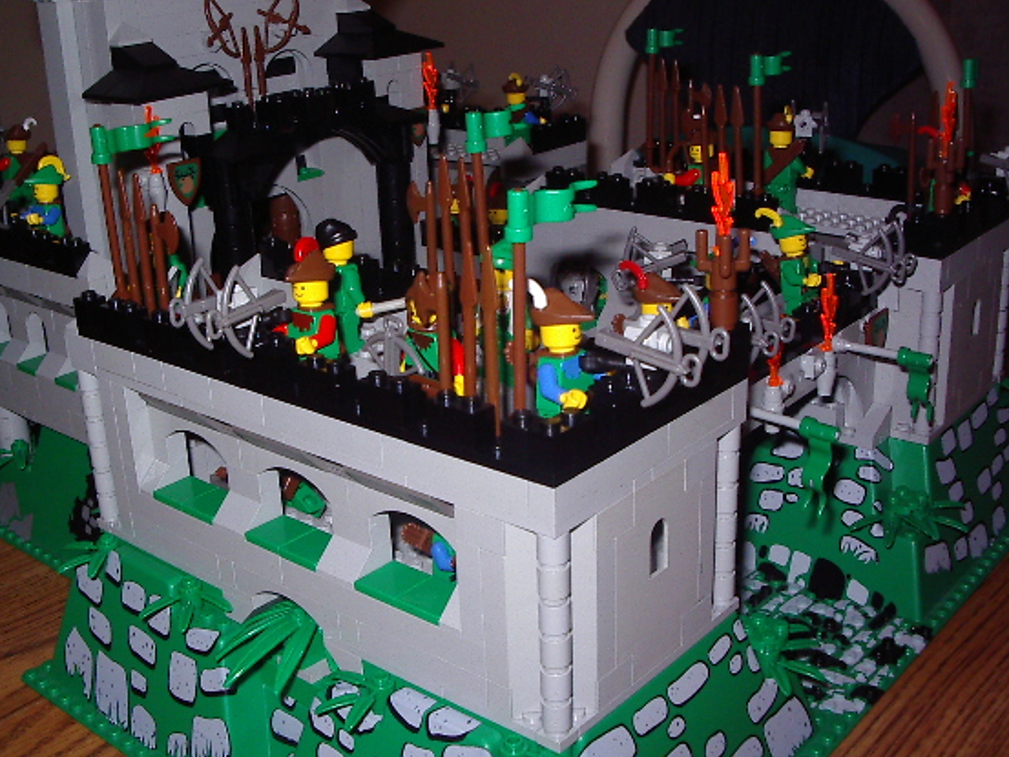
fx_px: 1283
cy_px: 356
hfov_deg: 42.9
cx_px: 442
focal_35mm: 44
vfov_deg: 32.9
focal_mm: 5.8
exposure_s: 1/60
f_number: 4.8
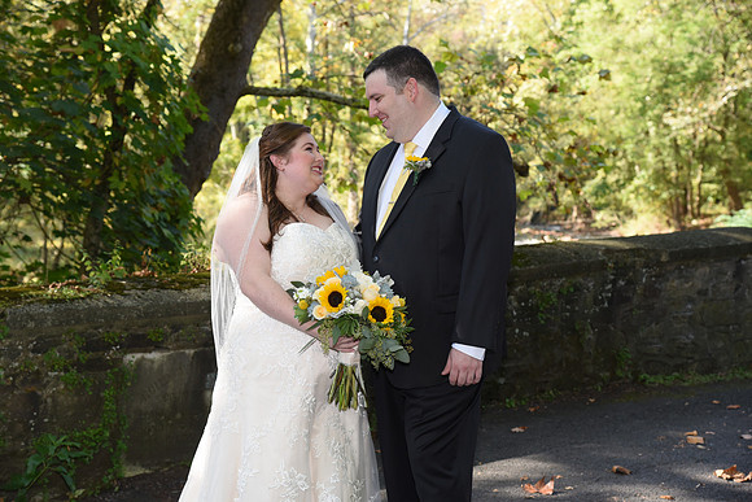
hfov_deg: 28.8
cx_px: 376
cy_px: 251
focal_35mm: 70
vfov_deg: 19.5
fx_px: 1462
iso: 640
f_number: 5.6
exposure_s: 1/200
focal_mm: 70
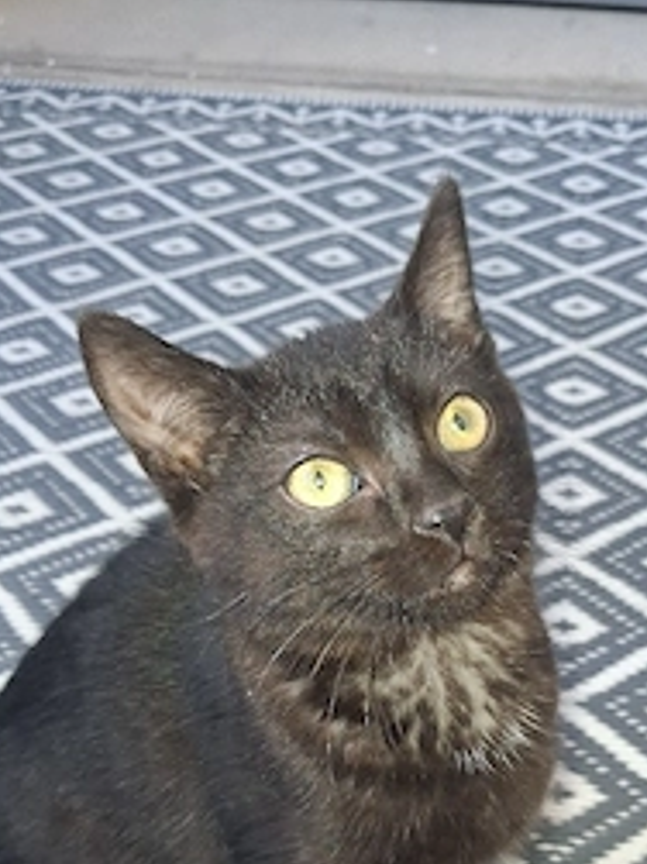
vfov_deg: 42.4
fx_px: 1073
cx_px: 413
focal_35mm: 43
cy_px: 657
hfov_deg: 33.4
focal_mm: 4
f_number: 1.8
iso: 320
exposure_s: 1/120
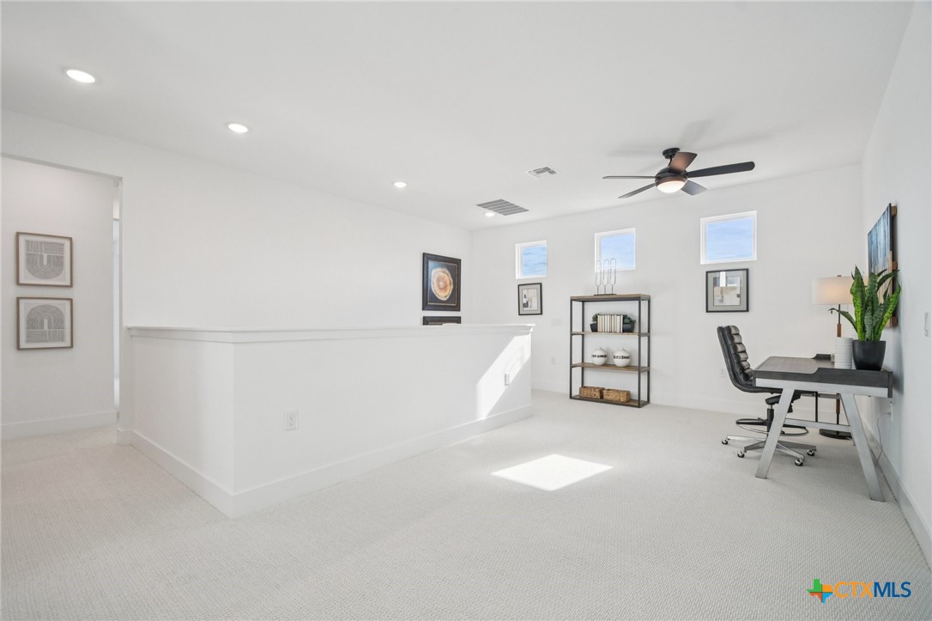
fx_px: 388
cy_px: 310
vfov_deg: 77.3
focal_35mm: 15
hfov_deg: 100.4
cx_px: 466
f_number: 8
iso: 400
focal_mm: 10
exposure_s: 1/100
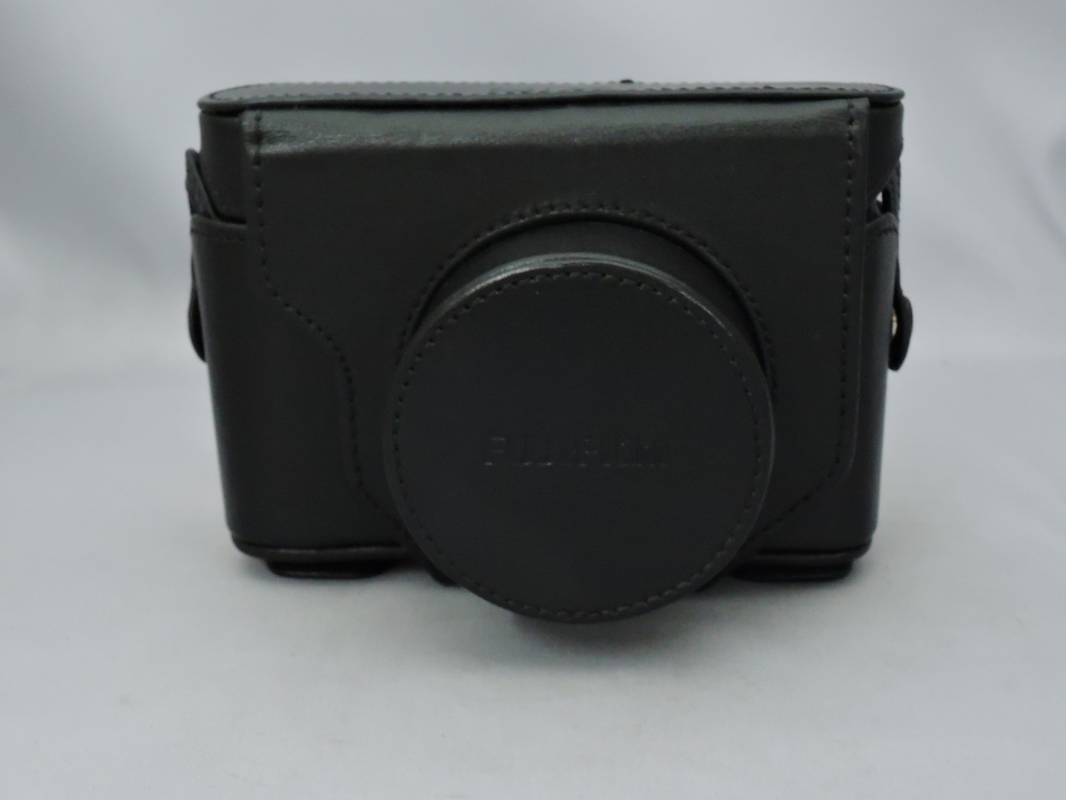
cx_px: 533
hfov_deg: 38.2
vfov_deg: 29.1
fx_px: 1540
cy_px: 400
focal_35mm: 50
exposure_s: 1/125
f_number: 5.6
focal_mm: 10.7
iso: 1600
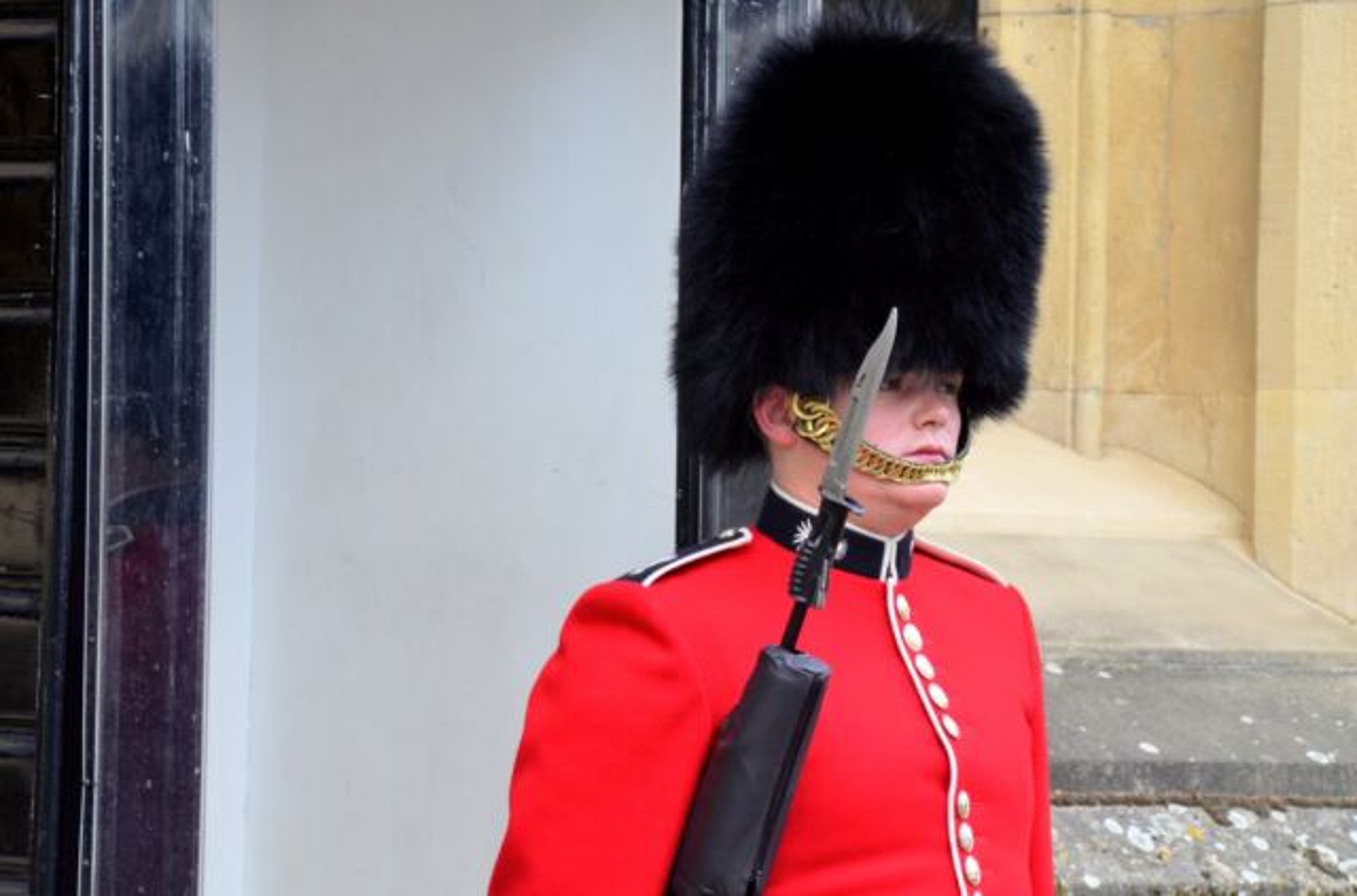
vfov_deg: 6.7
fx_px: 7612
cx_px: 678
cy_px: 448
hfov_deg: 10.2
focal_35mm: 202
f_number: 16
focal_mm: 135
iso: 200
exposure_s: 1/25
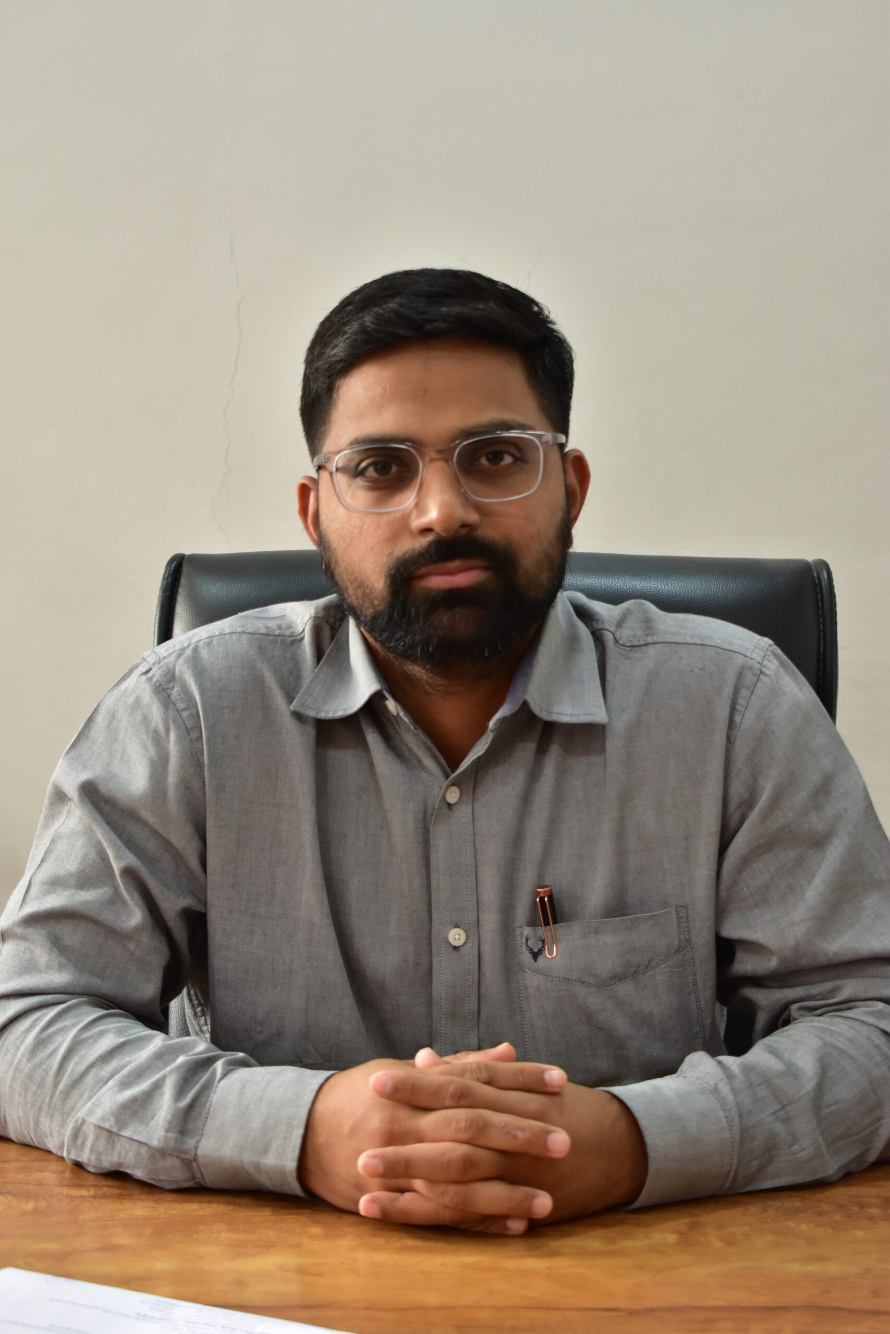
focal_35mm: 72
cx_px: 445
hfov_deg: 18.9
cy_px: 667
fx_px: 2669
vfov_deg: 28.1
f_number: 5.3
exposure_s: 1/50
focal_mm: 48
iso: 800
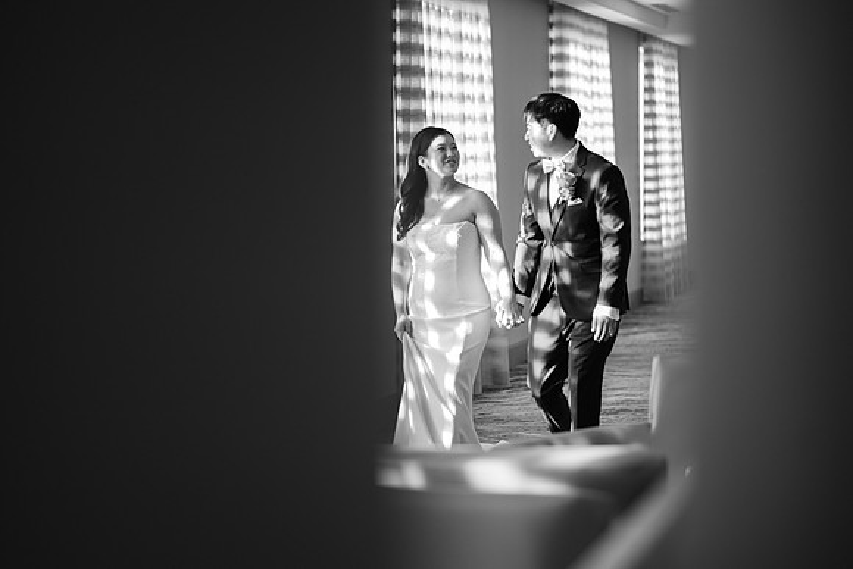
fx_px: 2014
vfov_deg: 16.1
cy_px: 284
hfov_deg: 23.9
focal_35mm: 85
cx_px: 426
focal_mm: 85
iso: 64
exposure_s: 1/100
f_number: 1.8
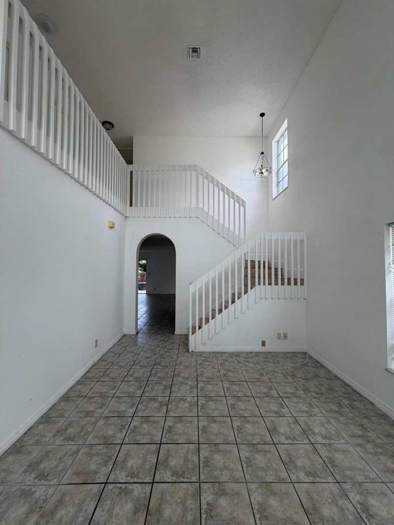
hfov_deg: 85.7
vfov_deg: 102.1
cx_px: 197
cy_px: 262
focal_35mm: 14
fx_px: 212
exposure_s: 1/120
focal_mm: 2.22
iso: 100
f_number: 2.2
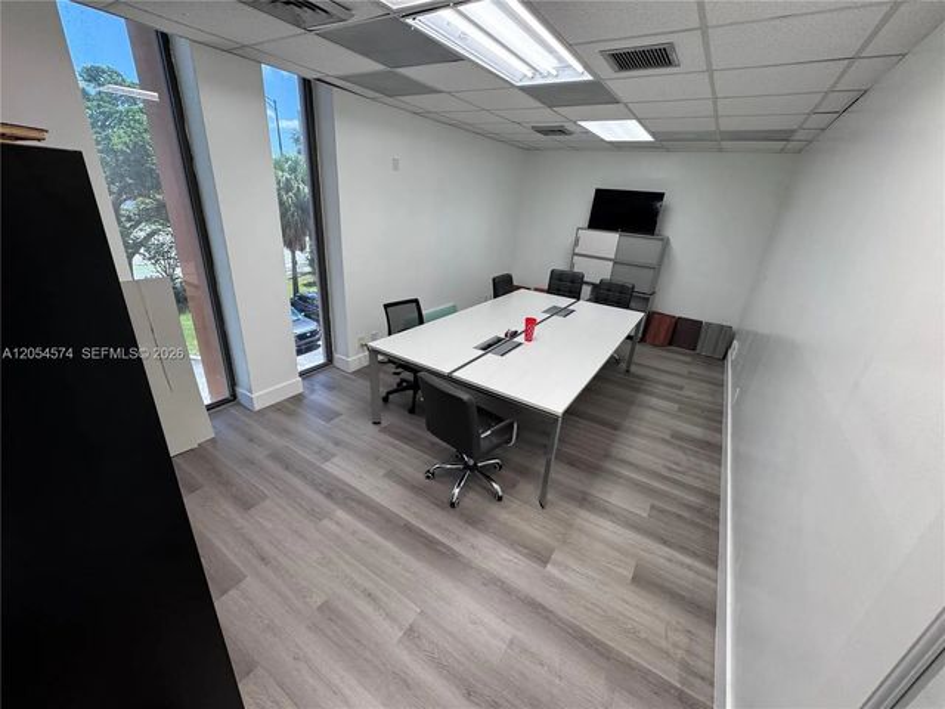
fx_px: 382
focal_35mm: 14
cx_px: 472
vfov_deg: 85.7
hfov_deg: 102.1
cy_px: 354
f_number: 2.2
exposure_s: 1/120
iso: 80
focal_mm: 2.22
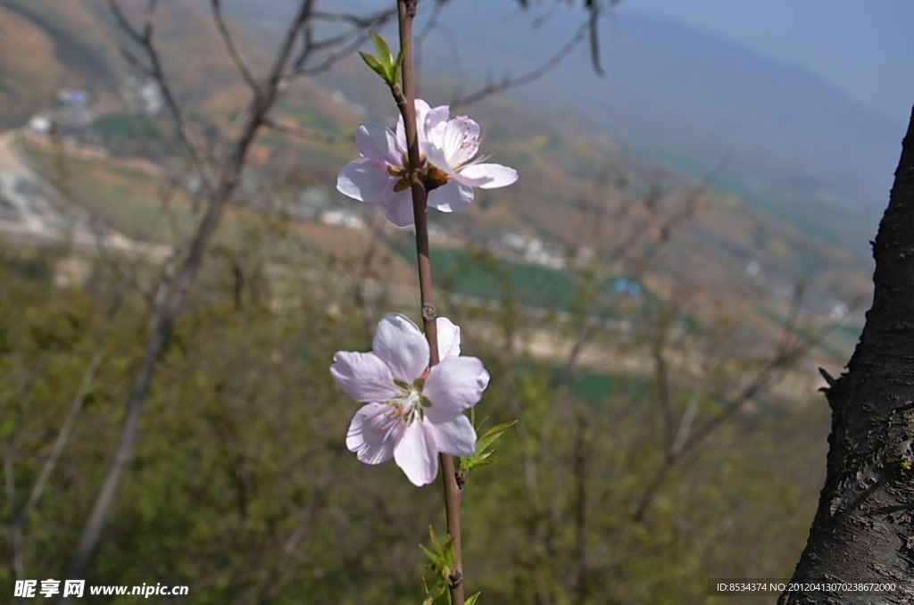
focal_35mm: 45
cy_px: 302
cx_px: 457
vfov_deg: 29.7
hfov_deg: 43.7
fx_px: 1140
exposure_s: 1/250
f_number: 8
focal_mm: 30
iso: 100
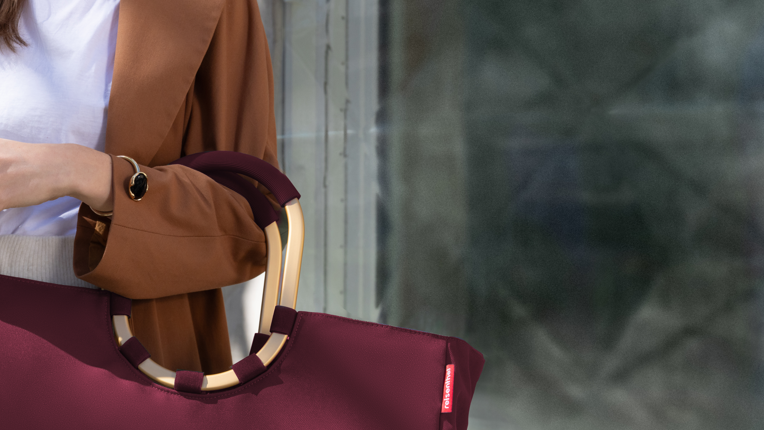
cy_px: 355
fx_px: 1013
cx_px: 144
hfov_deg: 39.6
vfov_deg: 23.5
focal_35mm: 50
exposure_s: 1/1000
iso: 400
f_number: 5.6
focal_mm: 29
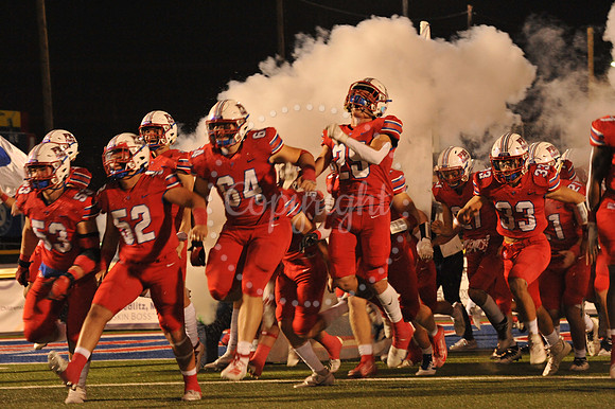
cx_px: 308
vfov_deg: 10.1
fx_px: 2305
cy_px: 204
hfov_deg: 15.2
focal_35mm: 135
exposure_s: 1/160
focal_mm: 135
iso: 5000
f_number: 7.1
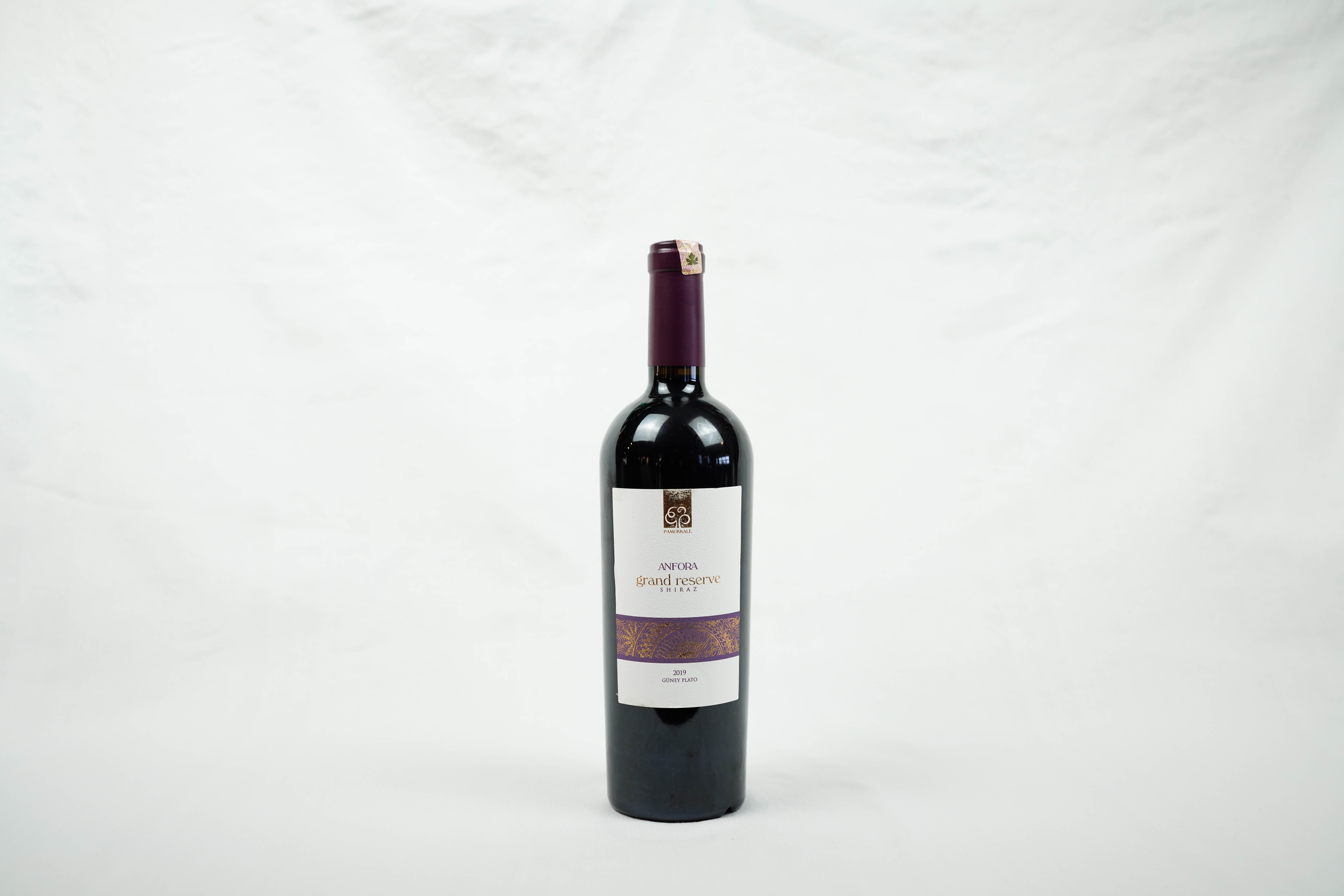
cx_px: 672
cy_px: 448
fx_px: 1307
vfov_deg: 37.9
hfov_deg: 54.4
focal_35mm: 35
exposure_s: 1/160
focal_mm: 35
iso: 500
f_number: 3.5
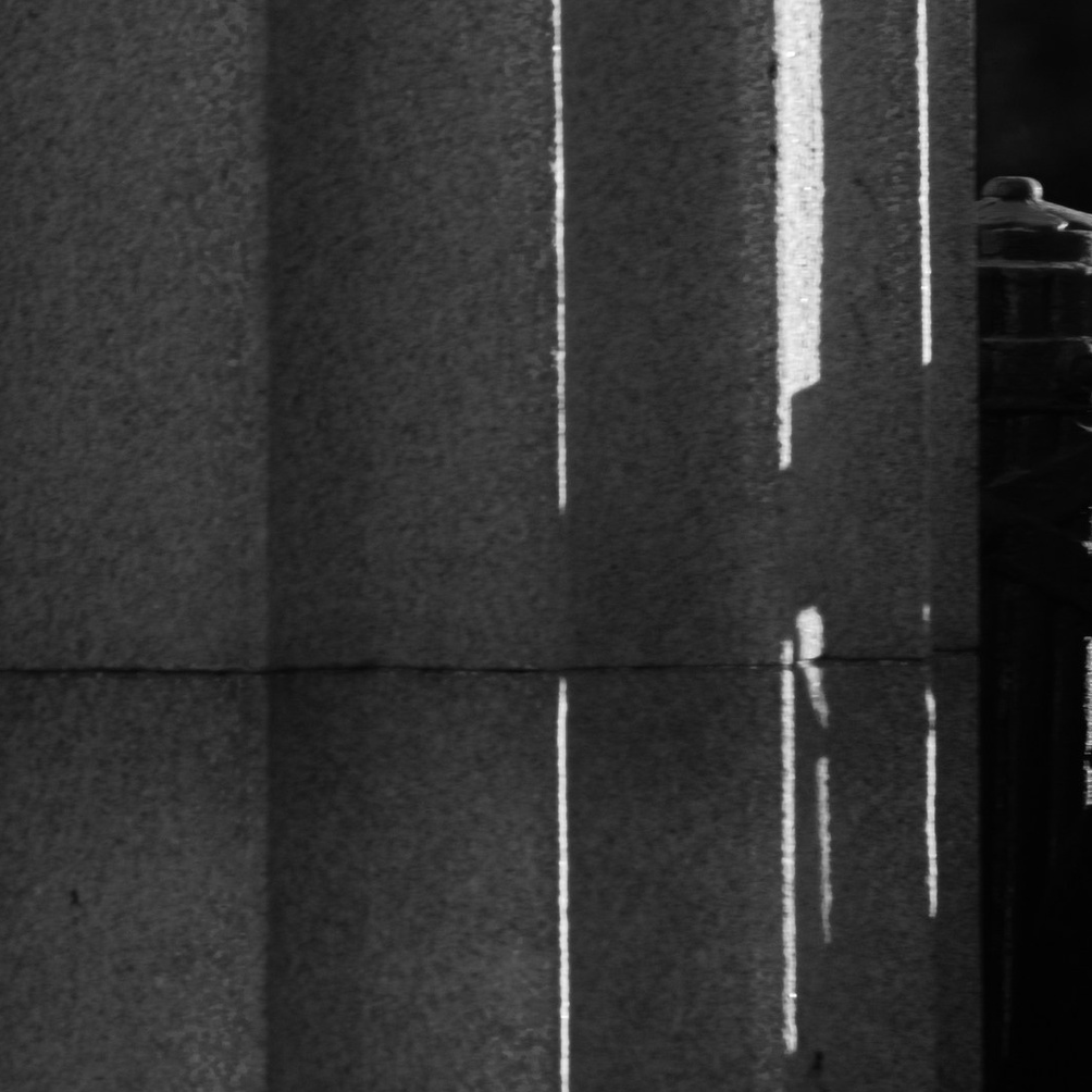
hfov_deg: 5.1
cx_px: 1176
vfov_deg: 5.1
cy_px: 710
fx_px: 12170
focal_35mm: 341
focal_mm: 105
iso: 125
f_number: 4.2
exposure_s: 1/350
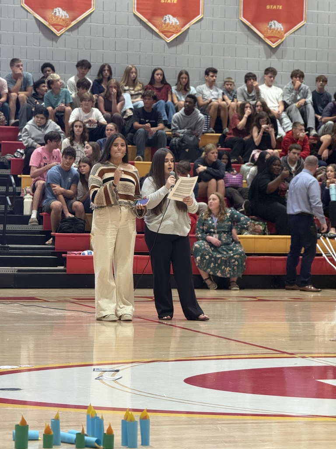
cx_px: 168
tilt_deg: -1.2
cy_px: 224
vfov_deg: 16.4
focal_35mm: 120
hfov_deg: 12.3
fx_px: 1553
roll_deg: -1.3
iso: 640
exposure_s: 1/120
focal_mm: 15.66
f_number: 2.8
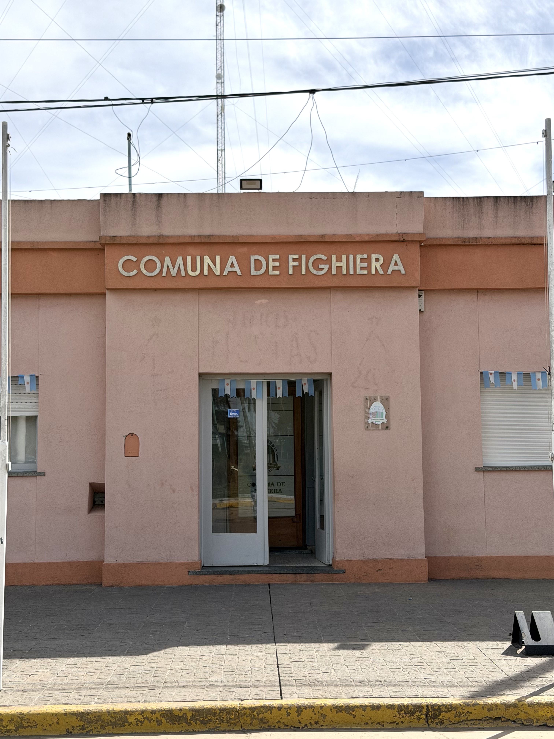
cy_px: 370
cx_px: 277
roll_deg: -0.1
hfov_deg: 30.3
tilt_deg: +5.0
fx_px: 1024
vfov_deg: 39.7
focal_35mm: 48
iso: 64
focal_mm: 6.76
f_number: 1.78
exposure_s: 1/6536
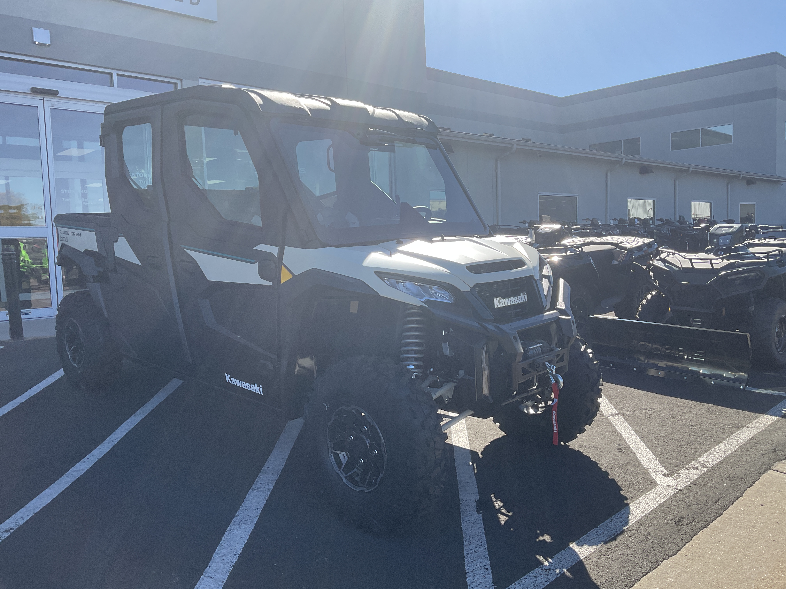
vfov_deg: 48.2
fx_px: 658
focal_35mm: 29
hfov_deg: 61.7
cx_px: 393
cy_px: 294
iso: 16
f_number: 1.8
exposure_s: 1/929
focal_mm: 3
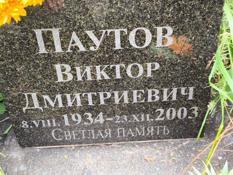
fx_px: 337
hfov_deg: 38.2
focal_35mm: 50
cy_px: 88
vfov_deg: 29.1
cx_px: 116
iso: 64
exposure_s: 1/60
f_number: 1.7
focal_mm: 4.71
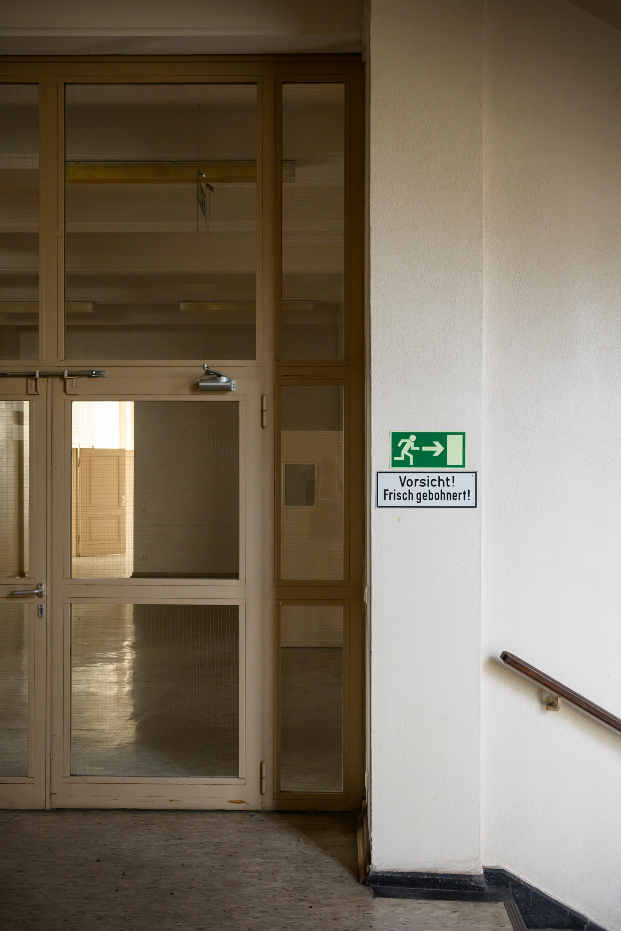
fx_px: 880
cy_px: 466
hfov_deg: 38.9
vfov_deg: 55.8
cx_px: 310
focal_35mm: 34
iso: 3200
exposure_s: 1/100
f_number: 6.3
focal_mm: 34
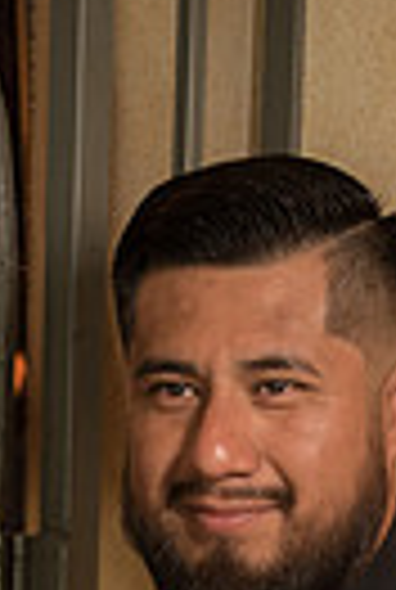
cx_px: 171
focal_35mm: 178
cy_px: 797
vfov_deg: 11.2
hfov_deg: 7.8
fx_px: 2921
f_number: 2.8
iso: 1250
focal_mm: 52
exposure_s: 1/125
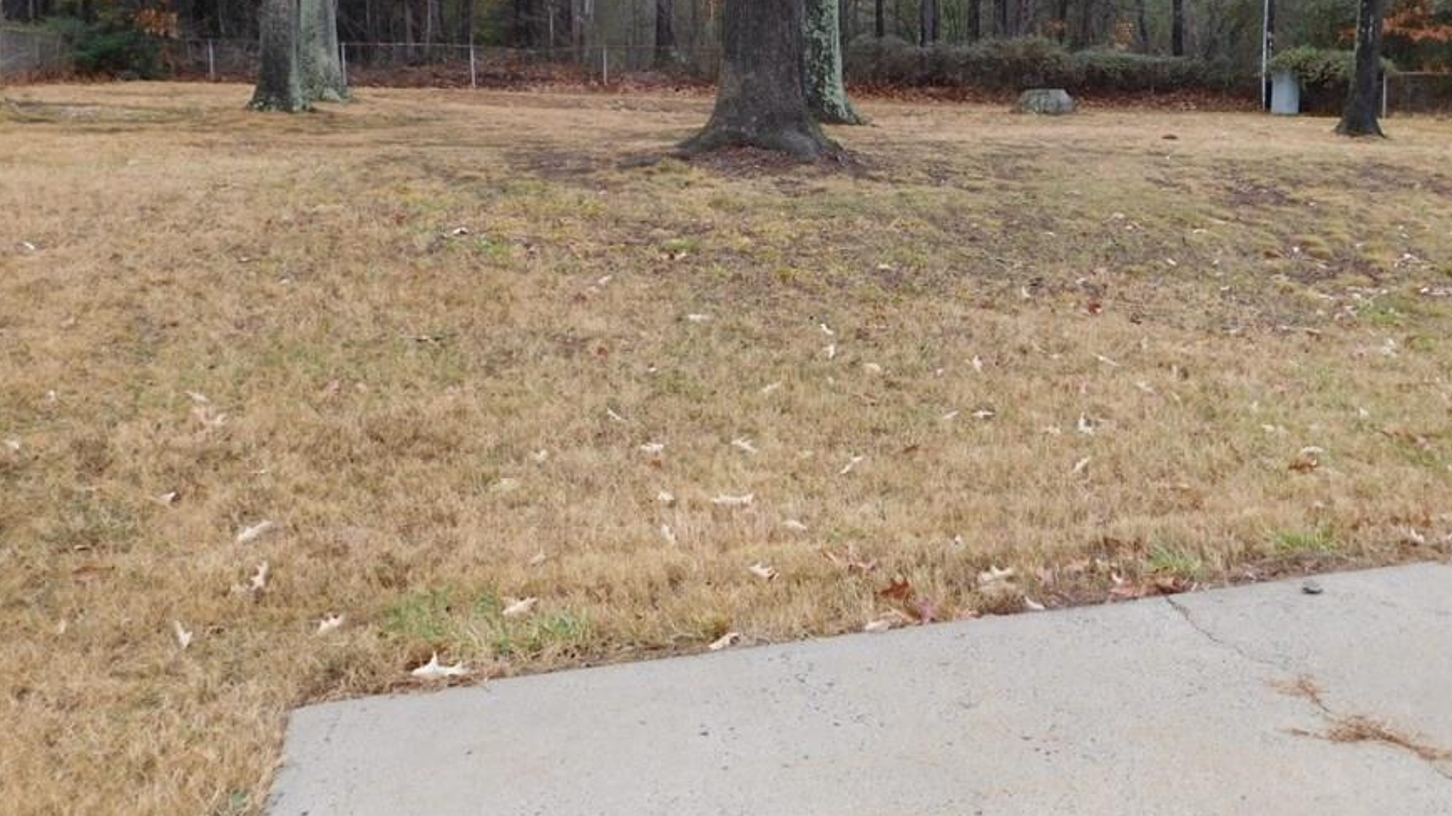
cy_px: 232
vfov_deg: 32.4
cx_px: 848
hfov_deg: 55.0
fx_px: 1386
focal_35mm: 36
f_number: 3.2
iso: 125
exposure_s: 1/125
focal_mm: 4.9
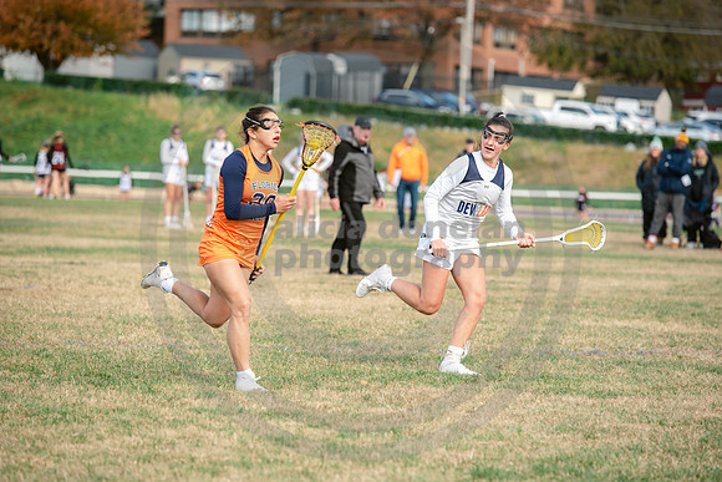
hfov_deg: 10.3
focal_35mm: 200
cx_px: 361
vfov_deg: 6.9
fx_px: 4012
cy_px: 241
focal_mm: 200
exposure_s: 1/1000
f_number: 4
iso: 250
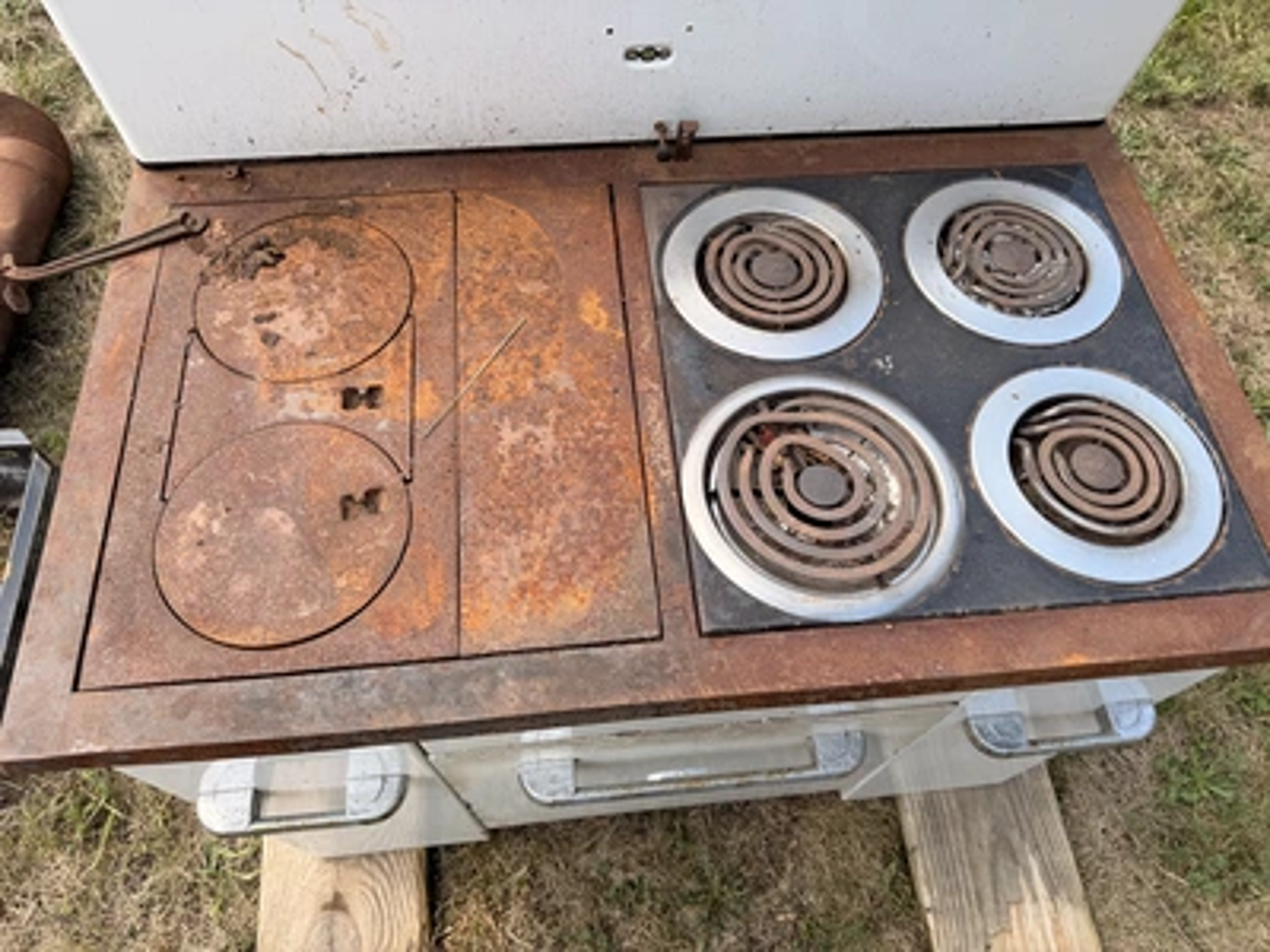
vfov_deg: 56.8
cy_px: 476
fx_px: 881
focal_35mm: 24
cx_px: 635
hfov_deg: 71.6
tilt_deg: -58.6
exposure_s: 1/1553
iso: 80
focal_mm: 6.76
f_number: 1.78
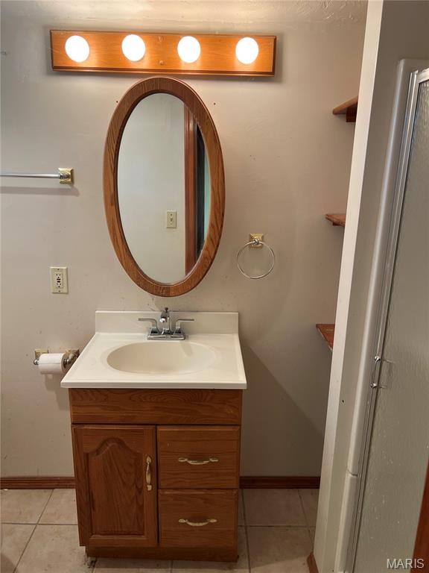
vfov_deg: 67.3
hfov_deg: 53.1
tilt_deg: -17.8
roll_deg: -2.5
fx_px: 430
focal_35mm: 26
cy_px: 286
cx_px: 214
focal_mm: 5.7
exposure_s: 1/60
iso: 64
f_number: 1.5
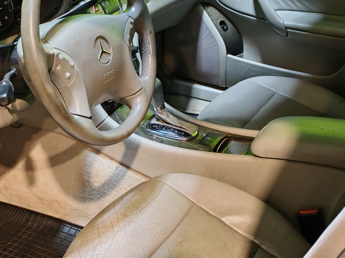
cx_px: 102
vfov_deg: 25.6
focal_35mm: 57
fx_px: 568
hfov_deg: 33.3
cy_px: 166
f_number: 2
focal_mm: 6.83
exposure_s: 1/100
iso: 250
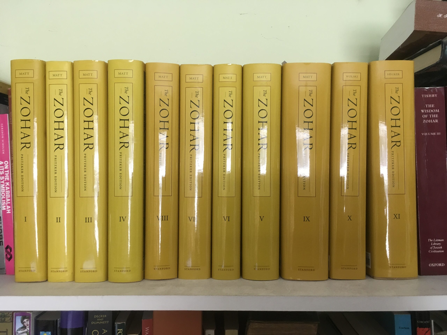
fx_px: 374
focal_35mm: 29
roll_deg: +1.3
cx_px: 224
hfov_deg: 61.7
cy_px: 168
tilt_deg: +7.4
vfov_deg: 48.2
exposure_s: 1/33
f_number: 2.2
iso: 125
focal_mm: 4.15
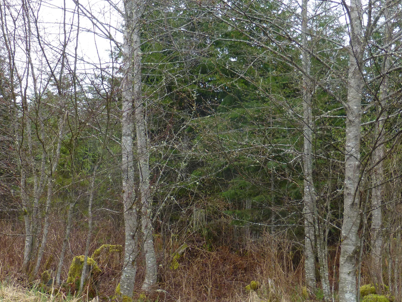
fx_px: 557
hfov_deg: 39.6
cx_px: 220
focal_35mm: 48
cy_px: 146
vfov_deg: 30.3
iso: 100
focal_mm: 5.4
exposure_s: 1/125
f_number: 4
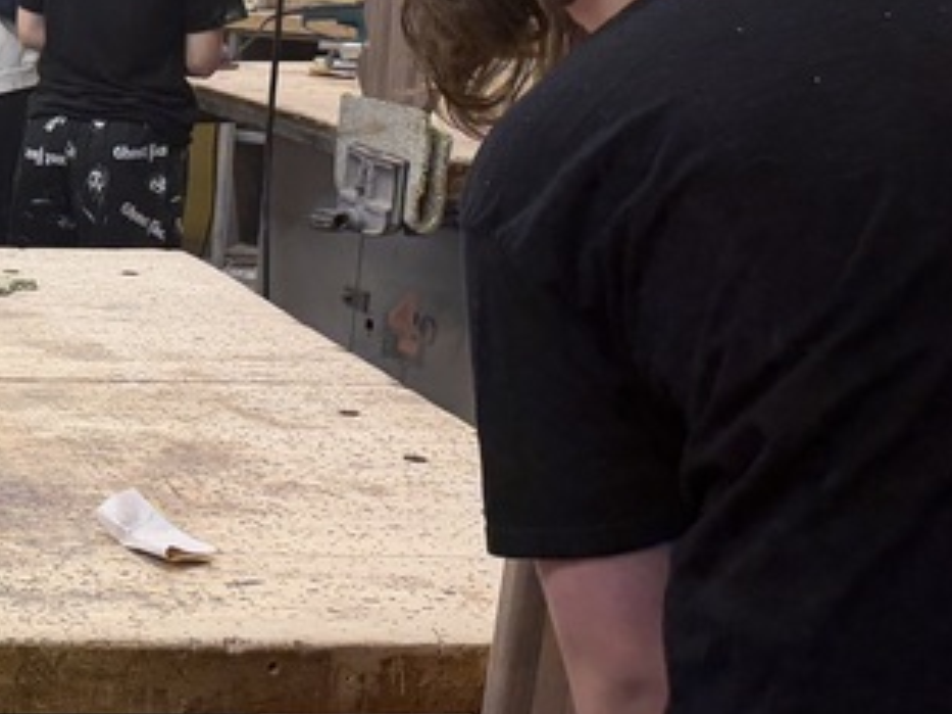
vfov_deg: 18.5
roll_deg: -2.4
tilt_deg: -8.8
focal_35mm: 79
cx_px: -398
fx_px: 2172
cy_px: 156
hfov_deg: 21.5
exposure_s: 1/120
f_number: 1.78
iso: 160
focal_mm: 6.76
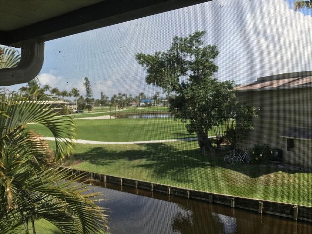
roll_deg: +2.6
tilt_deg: -5.7
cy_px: 141
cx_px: 142
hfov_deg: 53.9
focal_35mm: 34
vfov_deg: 41.6
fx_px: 306
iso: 20
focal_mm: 3.99
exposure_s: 1/1140
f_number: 1.8
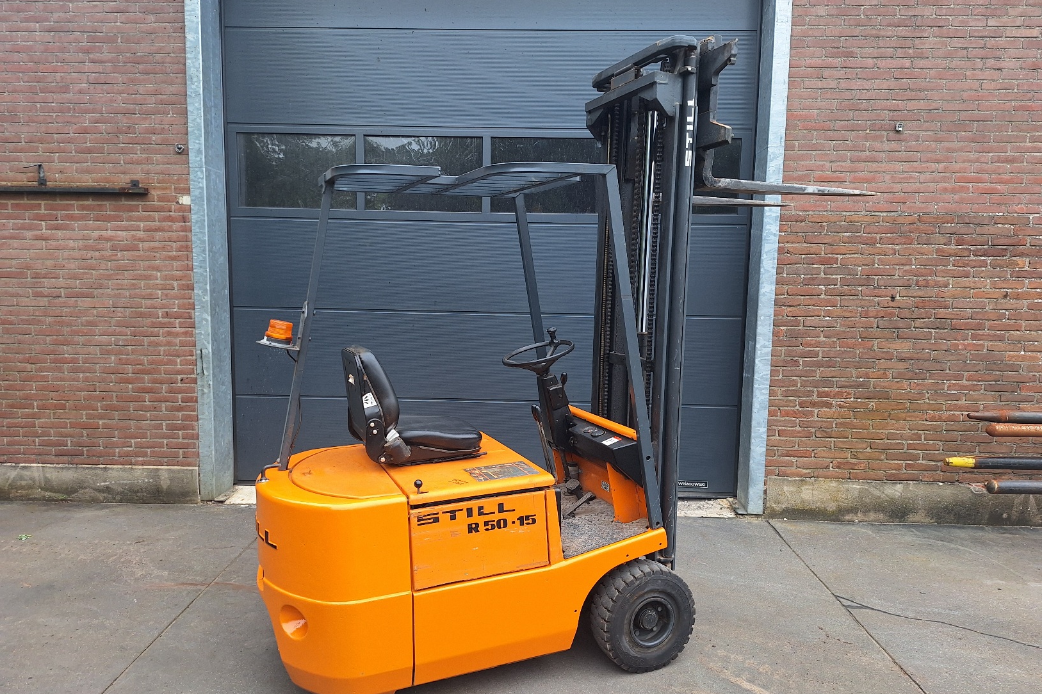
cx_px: 521
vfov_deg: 53.1
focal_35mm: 24
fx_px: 694
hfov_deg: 73.8
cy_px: 366
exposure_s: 1/526
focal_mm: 5.54
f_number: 1.8
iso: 40
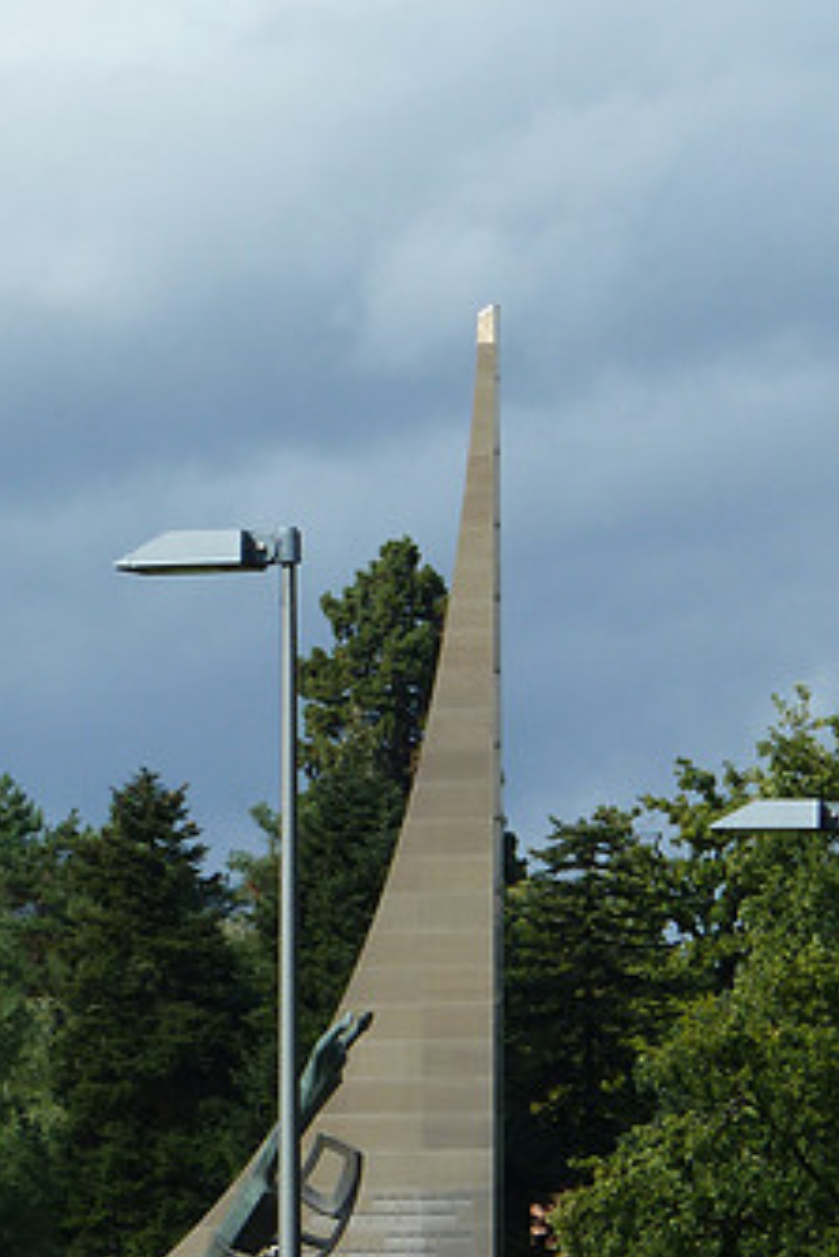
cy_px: 787
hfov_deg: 3.6
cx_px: 416
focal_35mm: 379
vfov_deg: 5.4
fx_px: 13234
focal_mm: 34.4
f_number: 4.6
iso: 80
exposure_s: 1/400
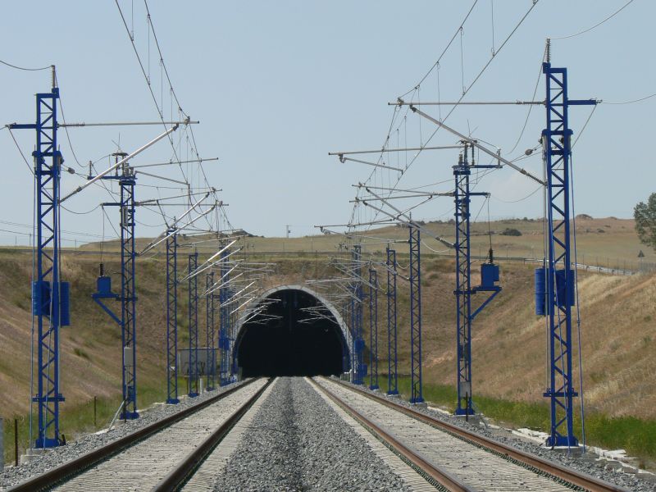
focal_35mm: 248
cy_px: 246
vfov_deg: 6.0
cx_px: 328
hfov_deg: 8.0
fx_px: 4700
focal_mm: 41.3
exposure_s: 1/500
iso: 80
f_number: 8
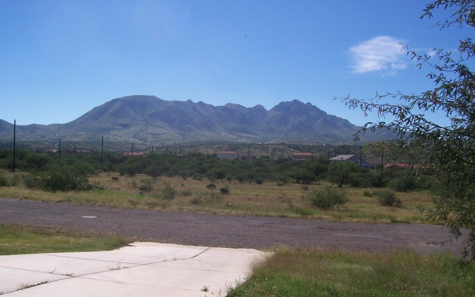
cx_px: 235
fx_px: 479
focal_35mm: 37
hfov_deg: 52.7
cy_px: 156
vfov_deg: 34.4
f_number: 5.6
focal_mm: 5.6
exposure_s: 1/750
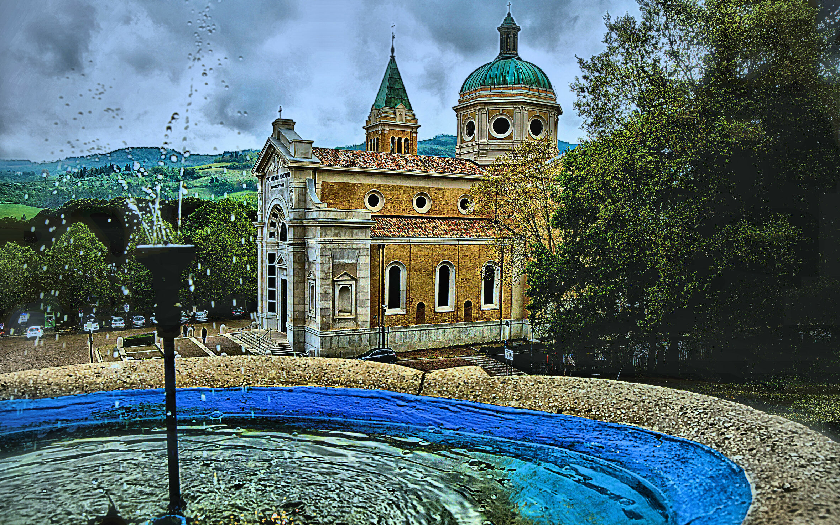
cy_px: 269
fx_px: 641
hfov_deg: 66.5
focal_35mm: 28
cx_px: 418
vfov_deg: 44.5
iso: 320
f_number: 10
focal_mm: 18
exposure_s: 1/400
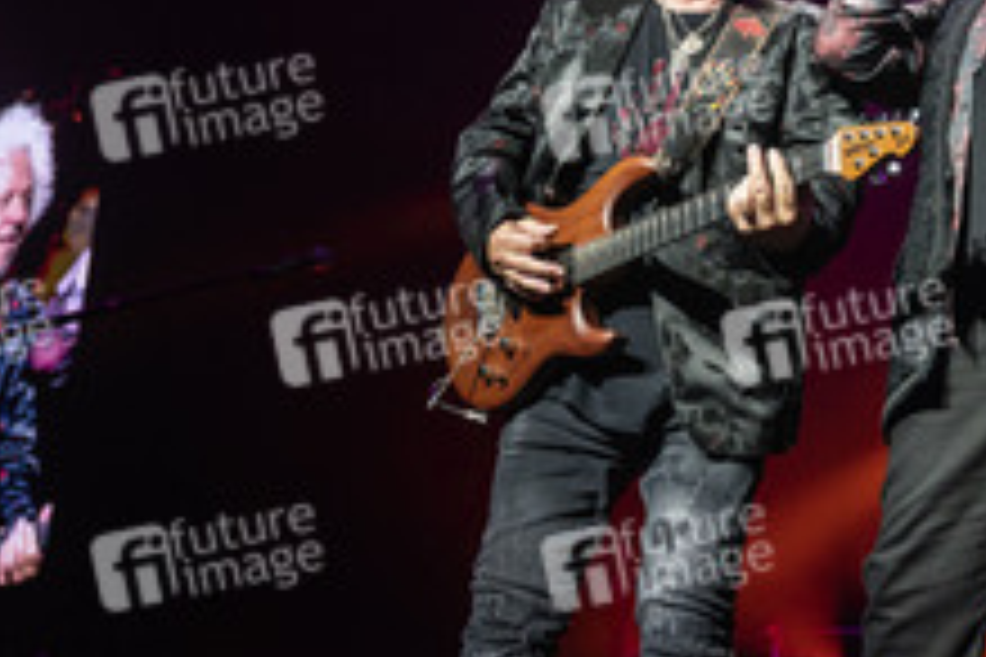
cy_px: 220
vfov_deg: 18.4
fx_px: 2027
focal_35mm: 74
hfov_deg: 27.0
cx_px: 718
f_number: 4.5
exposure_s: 1/320
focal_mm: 36
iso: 2500
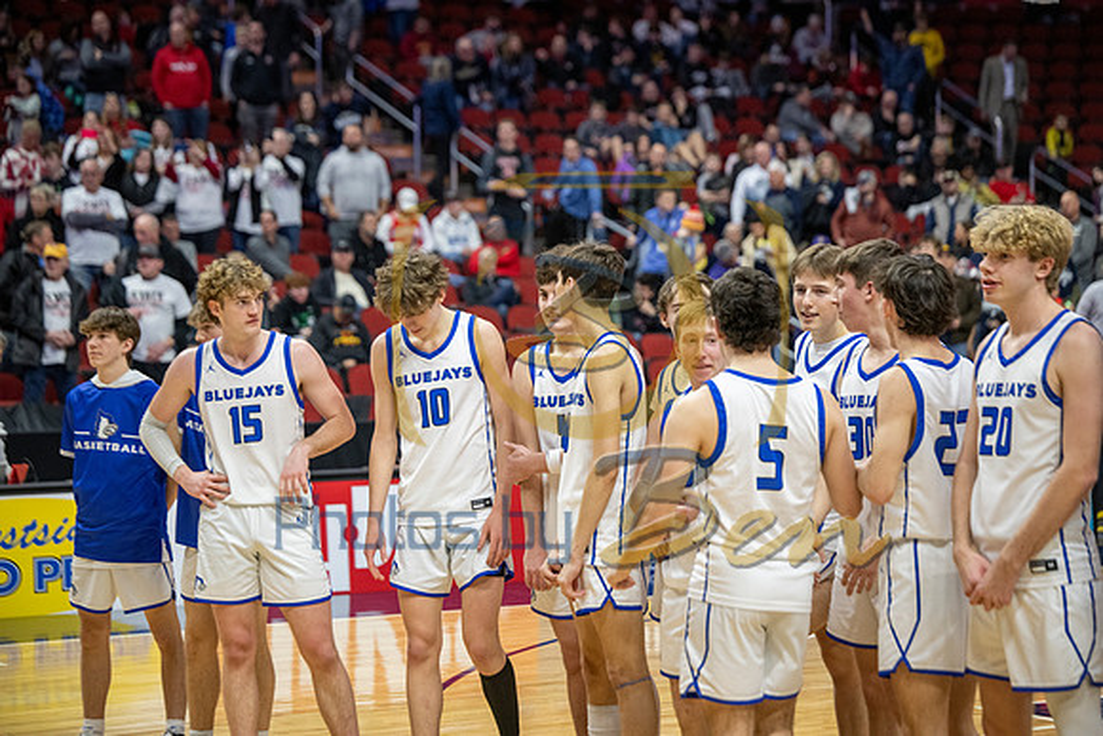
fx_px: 2819
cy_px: 368
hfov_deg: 22.1
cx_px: 552
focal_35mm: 92
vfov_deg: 14.9
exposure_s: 1/800
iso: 2500
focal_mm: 92
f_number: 2.8
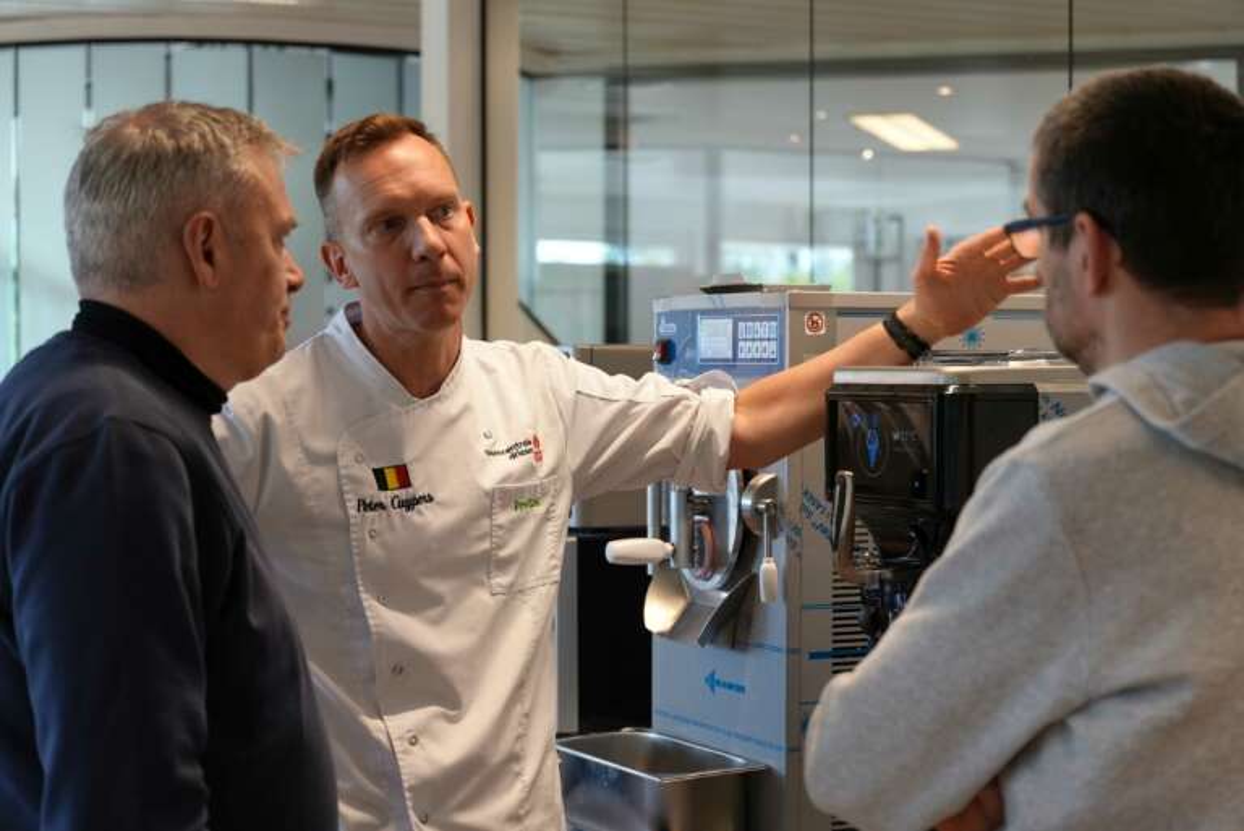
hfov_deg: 29.6
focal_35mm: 68
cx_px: 622
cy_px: 416
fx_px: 2351
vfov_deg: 20.0
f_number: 4
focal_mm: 68
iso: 400
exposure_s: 1/160
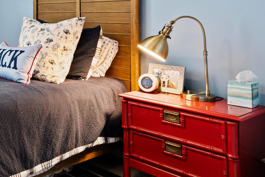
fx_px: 339
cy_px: 9
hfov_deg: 35.7
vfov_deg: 27.9
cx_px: -34
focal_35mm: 46
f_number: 8
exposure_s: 2
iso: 100
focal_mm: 10
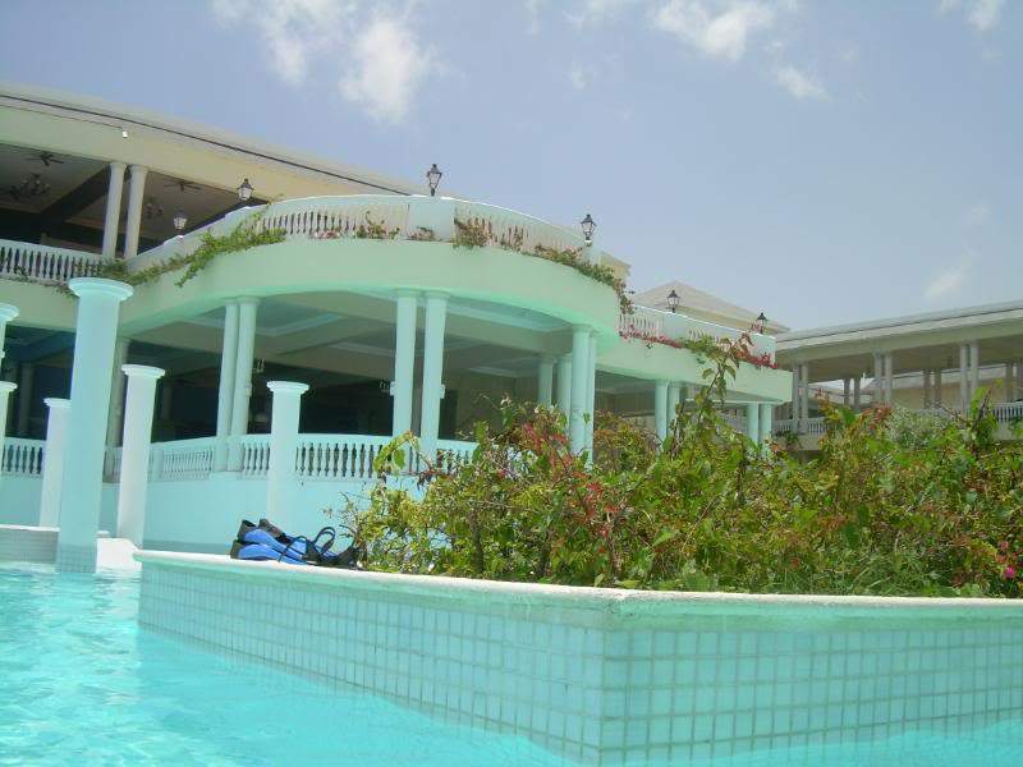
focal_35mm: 38
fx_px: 1123
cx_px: 512
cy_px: 384
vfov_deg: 37.7
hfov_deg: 49.0
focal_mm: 6.3
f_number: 4.6
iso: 50
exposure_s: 1/594
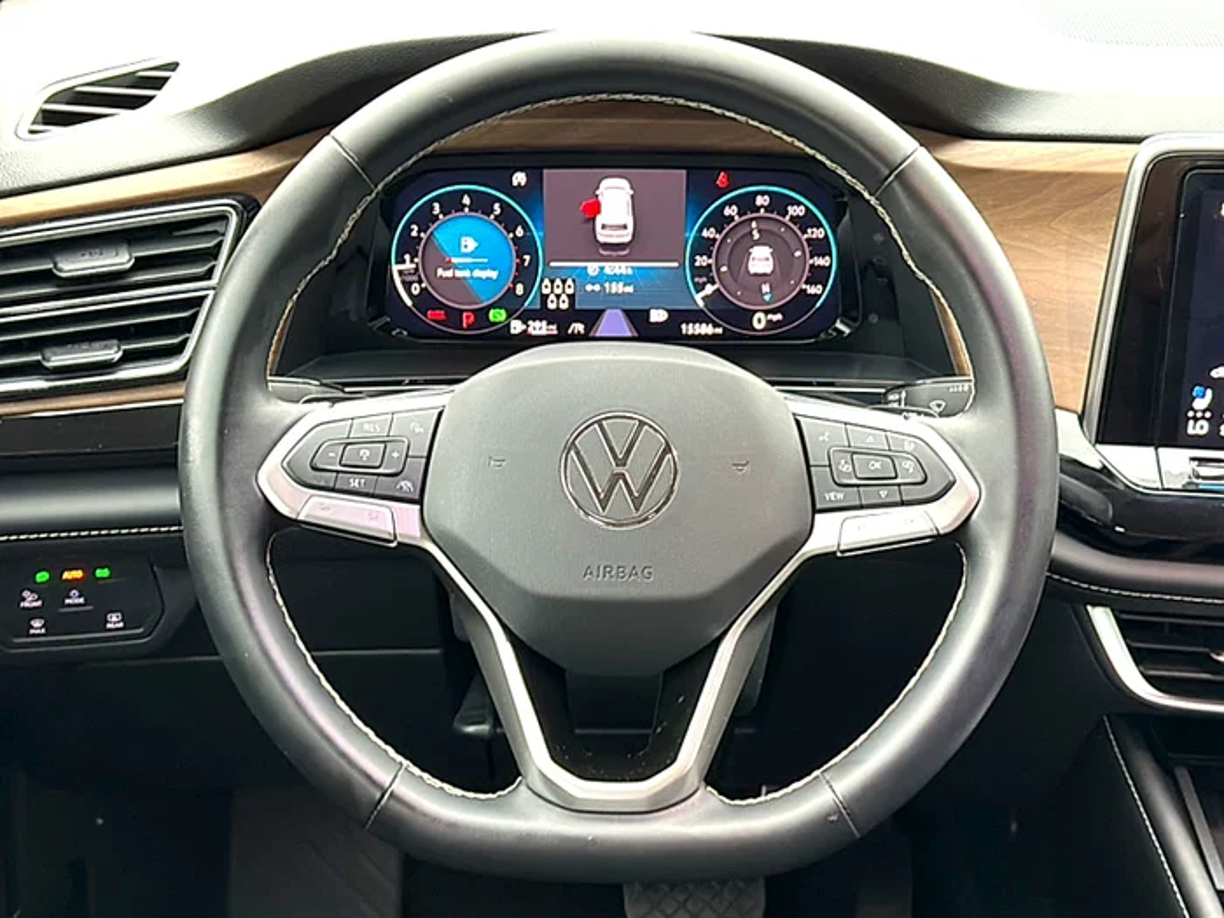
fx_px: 1803
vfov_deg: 28.6
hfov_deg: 37.5
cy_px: 459
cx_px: 612
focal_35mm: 51
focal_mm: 6.86
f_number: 1.78
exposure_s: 1/40
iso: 160
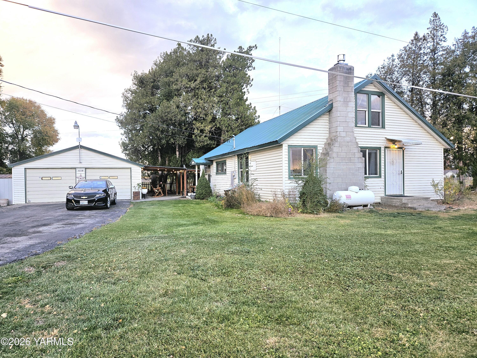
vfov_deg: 58.9
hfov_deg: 73.9
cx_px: 238
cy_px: 179
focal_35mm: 23
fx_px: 317
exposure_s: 1/182
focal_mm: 5.4
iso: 50
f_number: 1.8
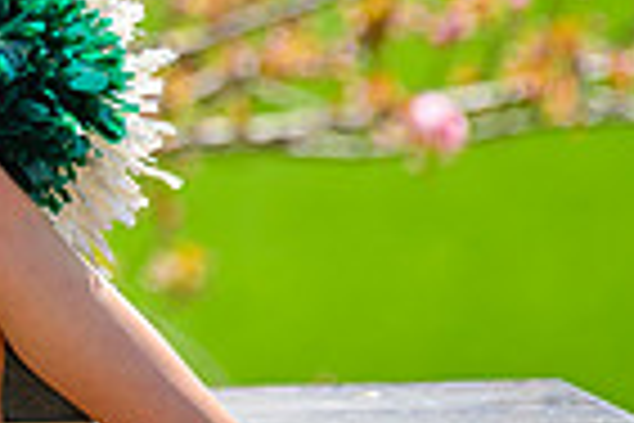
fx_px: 16465
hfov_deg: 2.2
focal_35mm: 935
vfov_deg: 1.5
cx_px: -661
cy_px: -277
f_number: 4
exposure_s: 1/2000
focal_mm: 200
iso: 400
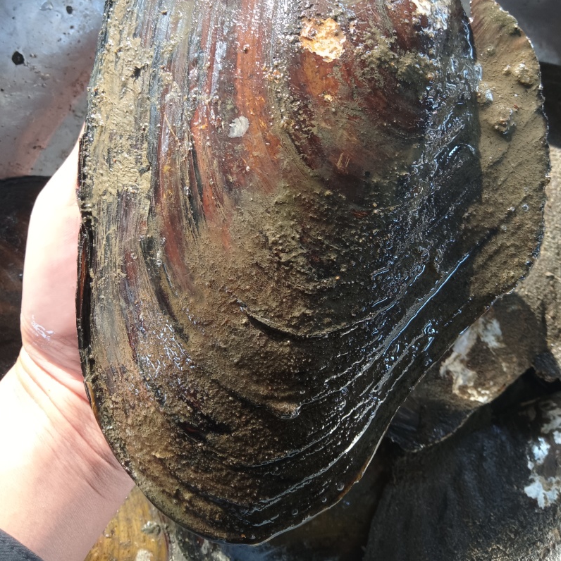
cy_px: 186
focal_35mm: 32
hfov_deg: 51.1
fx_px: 587
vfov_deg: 50.2
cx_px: 281
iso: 359
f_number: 2.2
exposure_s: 1/25
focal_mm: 3.66
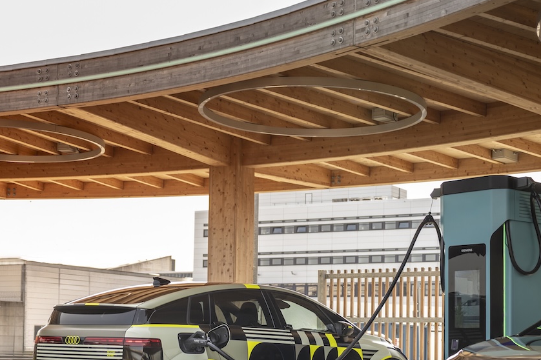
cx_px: 325
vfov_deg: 19.7
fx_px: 1021
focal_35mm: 68
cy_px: 303
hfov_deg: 29.6
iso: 64
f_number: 2.8
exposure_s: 1/125
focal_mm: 38
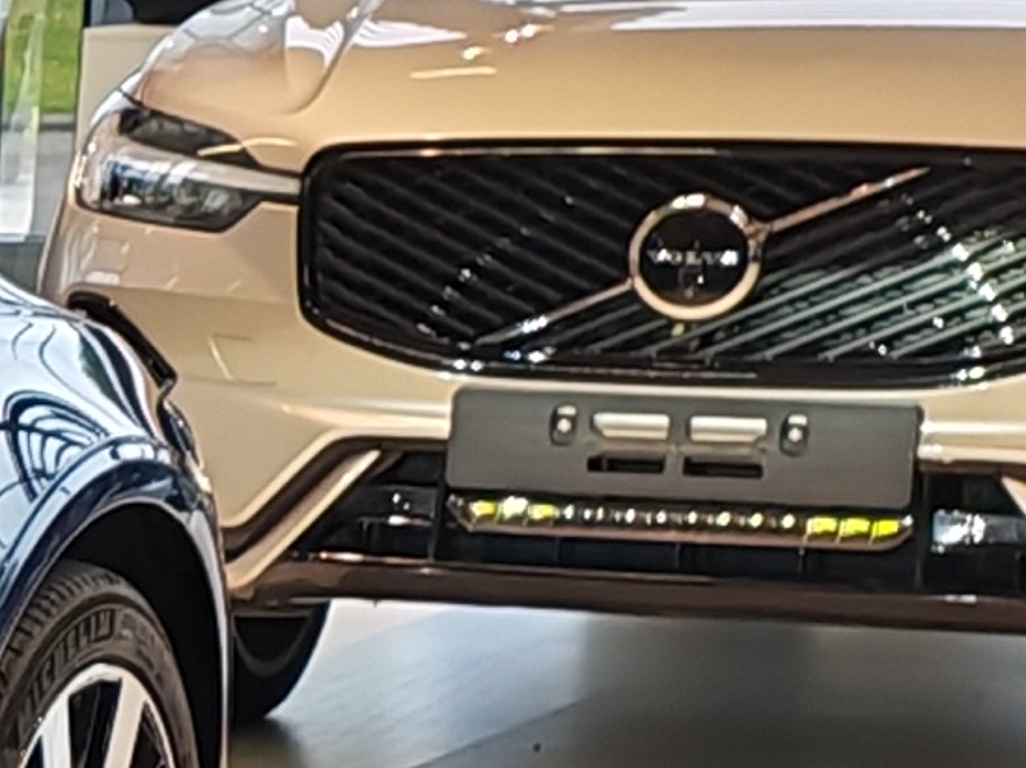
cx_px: -2541
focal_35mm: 216
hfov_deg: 7.5
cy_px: 1089
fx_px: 6399
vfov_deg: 6.8
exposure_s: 1/100
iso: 104
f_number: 1.9
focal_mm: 6.12
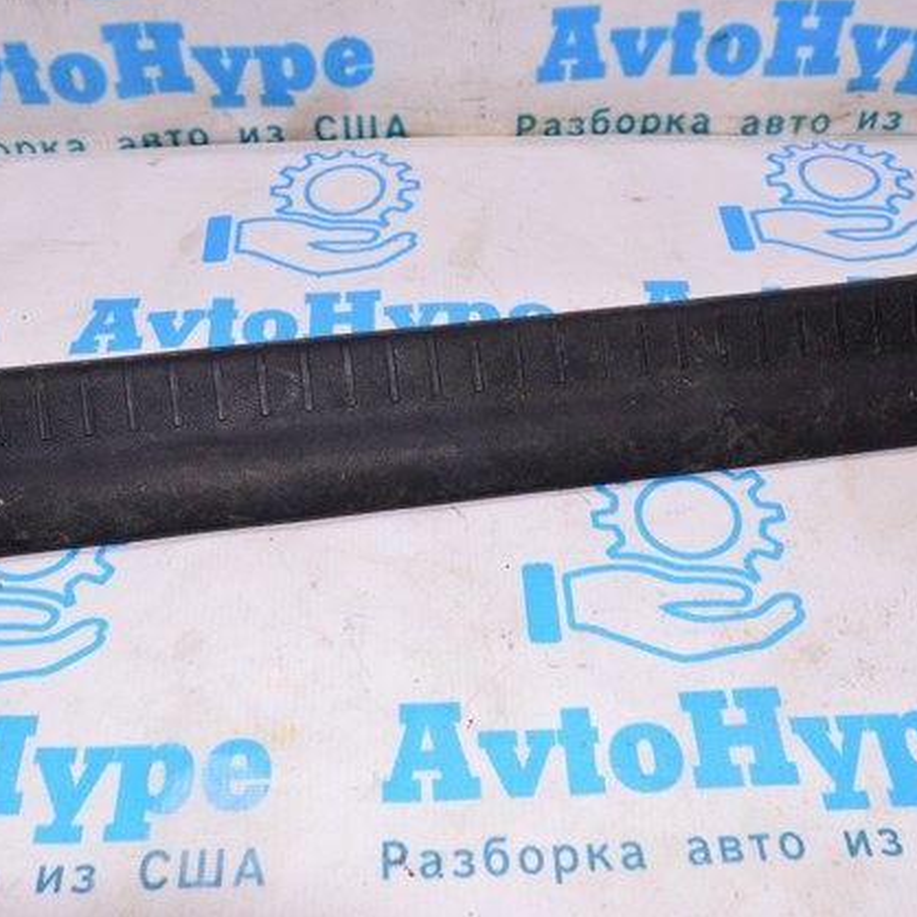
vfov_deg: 42.8
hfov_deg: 42.8
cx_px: 445
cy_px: 457
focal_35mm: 39
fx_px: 1169
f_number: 8
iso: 1600
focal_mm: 20
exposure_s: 1/160
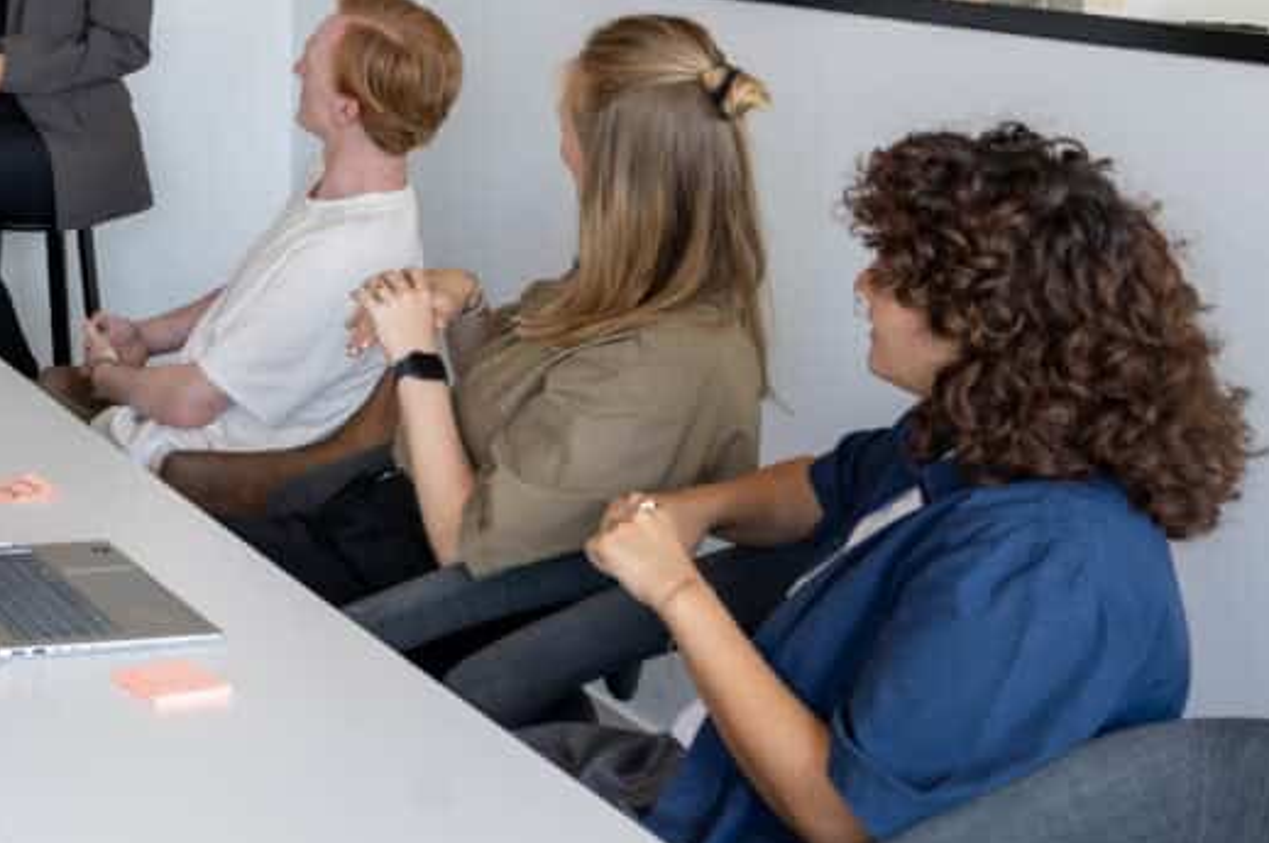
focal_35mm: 69
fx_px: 2430
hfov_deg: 27.9
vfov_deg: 19.3
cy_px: 84
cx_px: 71
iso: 1250
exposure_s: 1/320
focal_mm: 35
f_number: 4.5
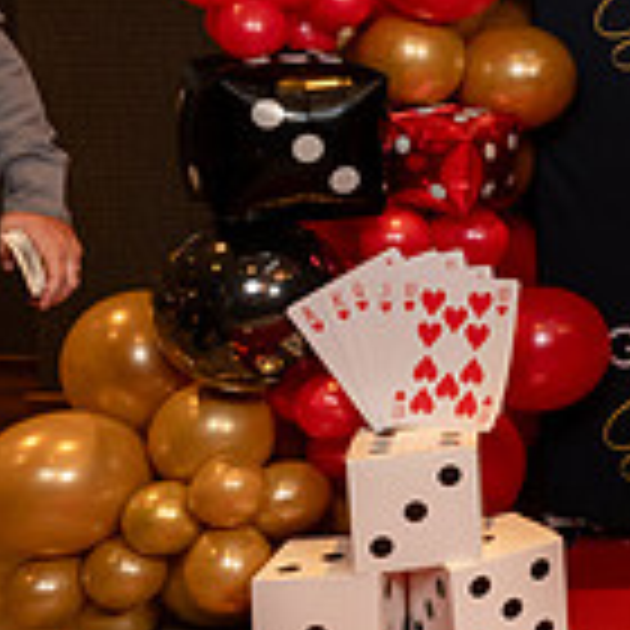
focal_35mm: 86
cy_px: 128
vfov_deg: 20.0
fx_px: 1771
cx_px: 1215
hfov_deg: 16.2
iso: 2500
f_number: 5
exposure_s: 1/200
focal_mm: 24
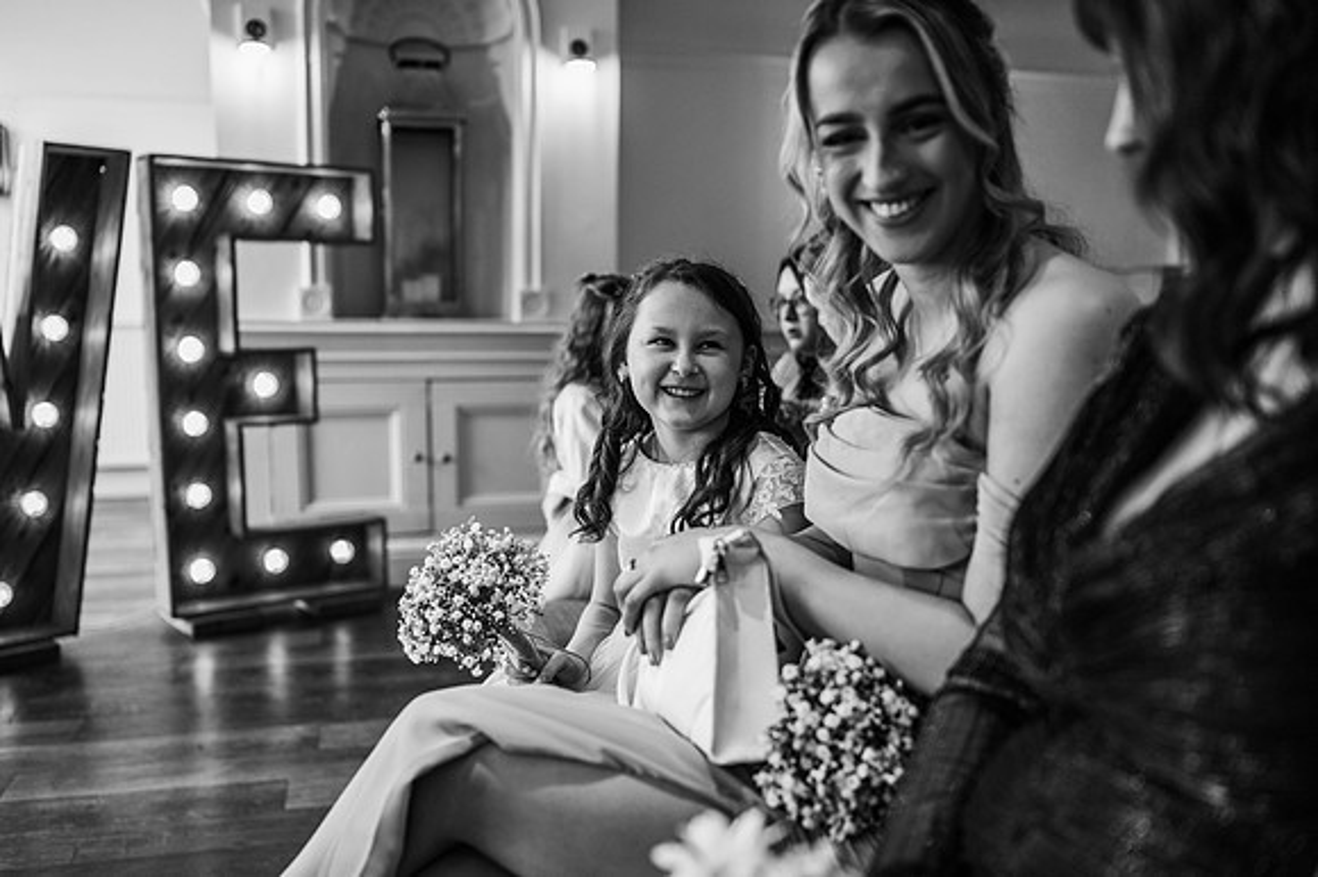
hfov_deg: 54.5
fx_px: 1281
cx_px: 659
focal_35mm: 35
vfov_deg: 37.8
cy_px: 438
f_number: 2.2
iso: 640
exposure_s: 1/200
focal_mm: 35
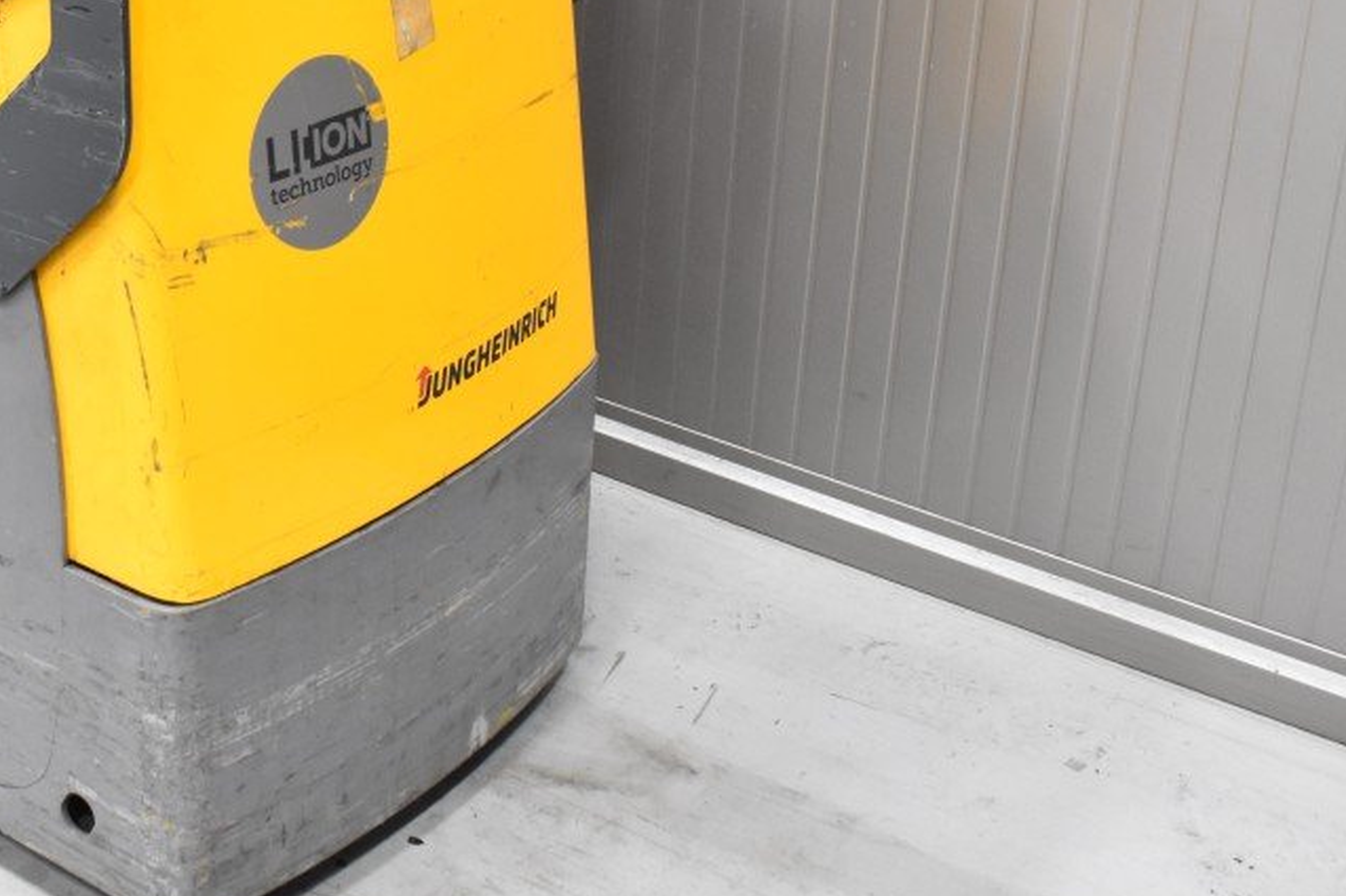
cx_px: 232
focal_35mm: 65
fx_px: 2427
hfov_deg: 30.1
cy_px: 213
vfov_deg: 20.7
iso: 1600
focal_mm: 23
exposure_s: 1/25
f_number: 5
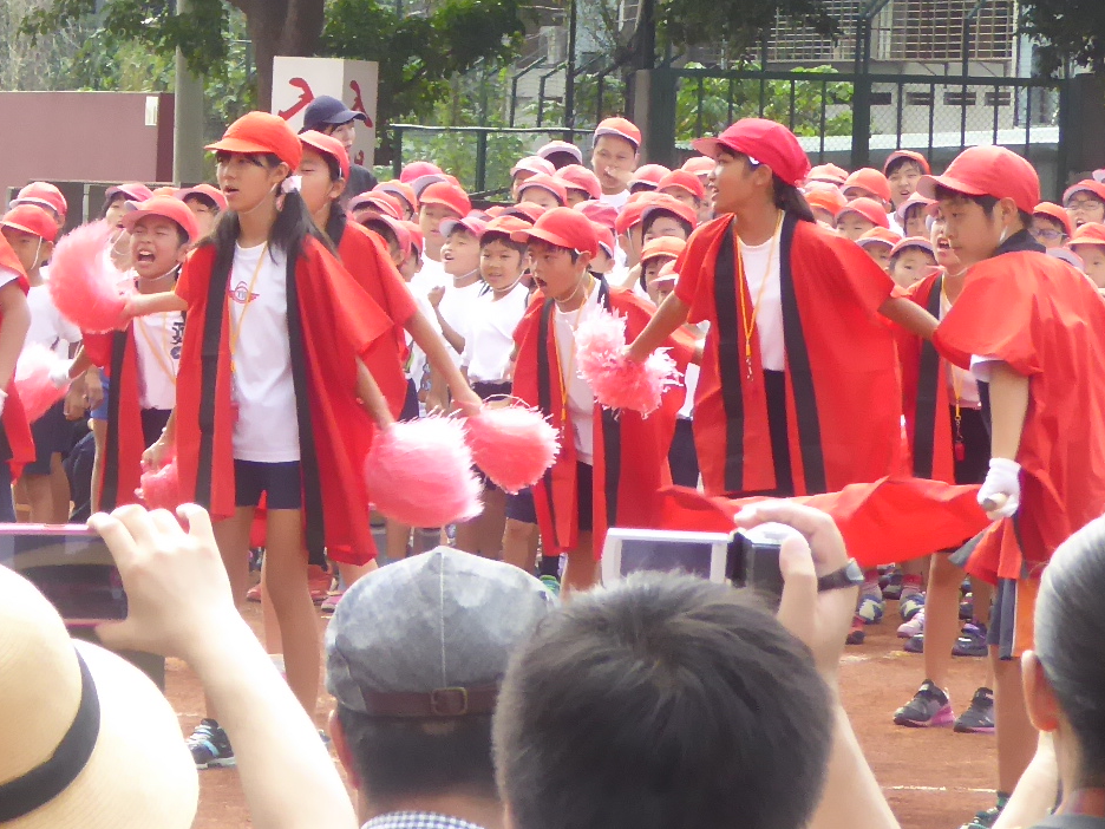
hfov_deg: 7.9
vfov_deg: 6.0
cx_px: 301
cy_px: 132
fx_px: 7948
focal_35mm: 249
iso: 320
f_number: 4.8
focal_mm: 15
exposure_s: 1/250
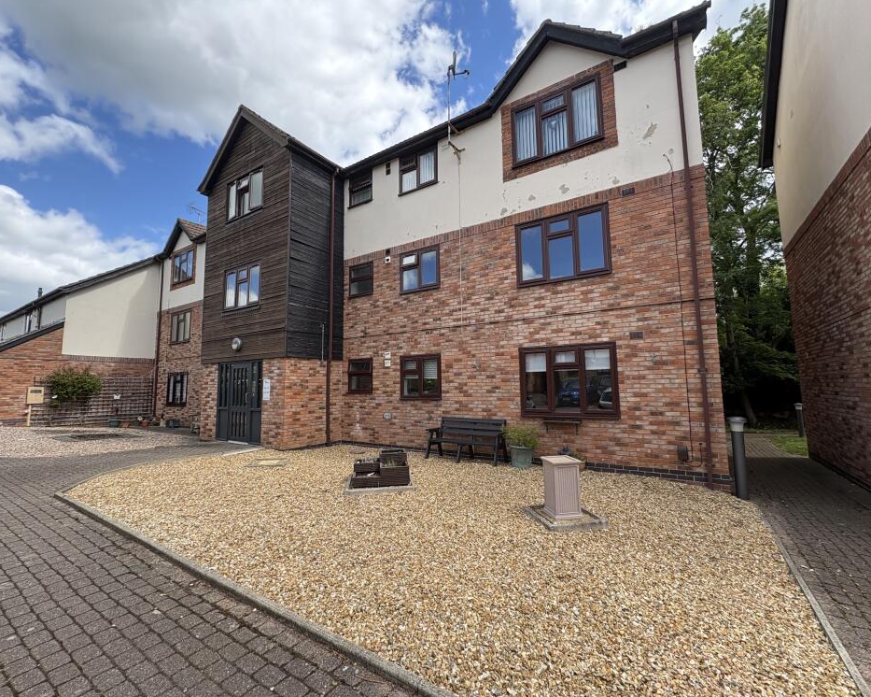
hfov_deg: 96.8
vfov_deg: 84.0
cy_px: 347
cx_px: 443
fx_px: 387
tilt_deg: +6.3
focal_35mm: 15
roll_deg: +1.3
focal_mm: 2.22
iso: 40
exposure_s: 1/462
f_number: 2.2
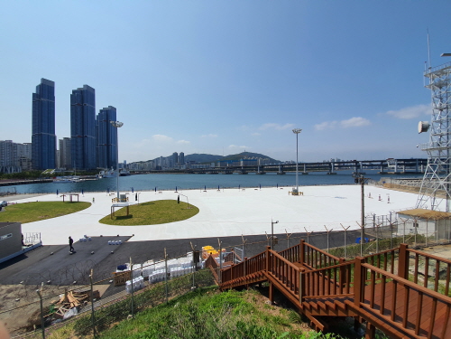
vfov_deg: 89.9
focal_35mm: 13
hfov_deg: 106.2
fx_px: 169
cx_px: 226
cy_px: 170
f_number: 2.2
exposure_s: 1/1860
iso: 50
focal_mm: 1.8
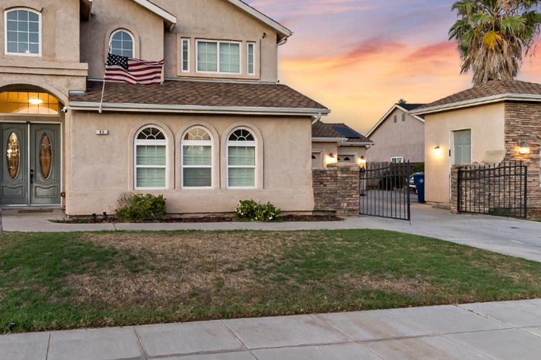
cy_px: 157
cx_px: 150
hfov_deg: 66.0
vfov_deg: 49.4
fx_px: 391
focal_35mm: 26
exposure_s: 1/160
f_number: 2.8
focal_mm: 14
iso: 1600
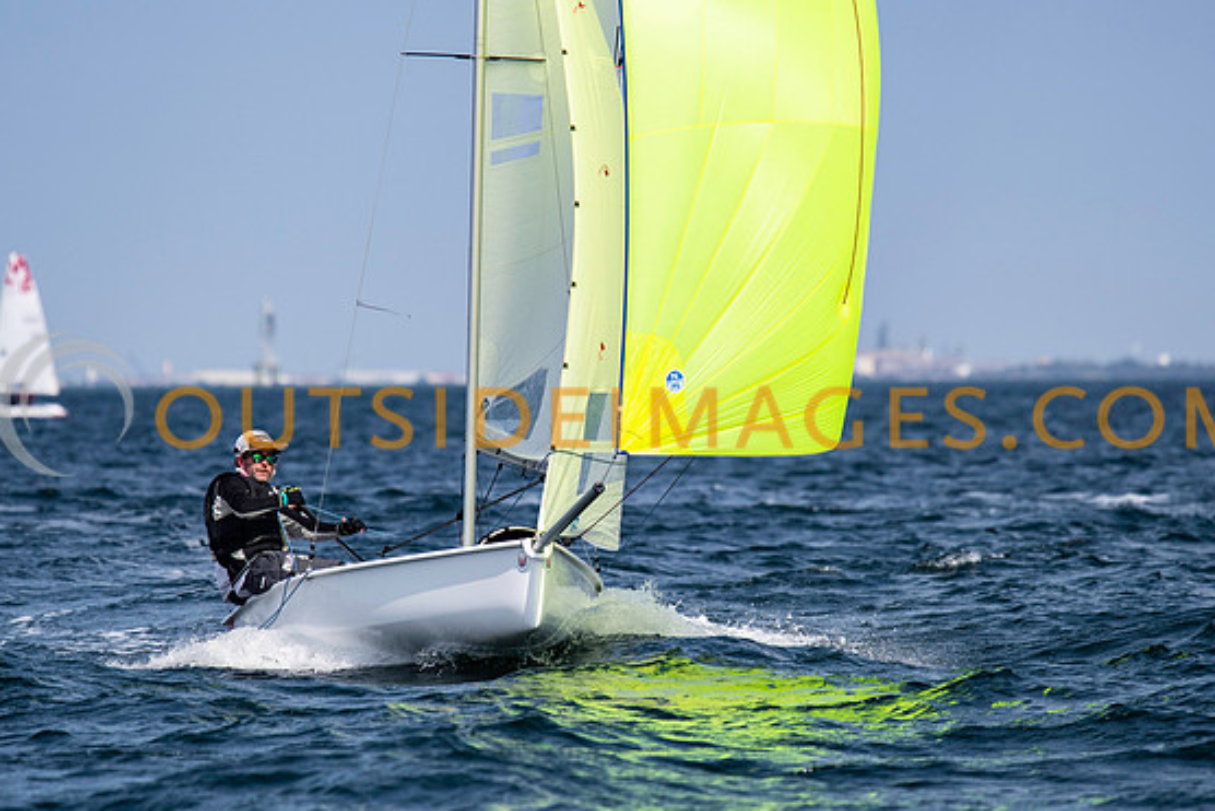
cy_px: 403
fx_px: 16271
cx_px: 625
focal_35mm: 482
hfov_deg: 4.3
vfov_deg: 2.9
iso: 400
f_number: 5
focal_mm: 300
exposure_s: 1/5000
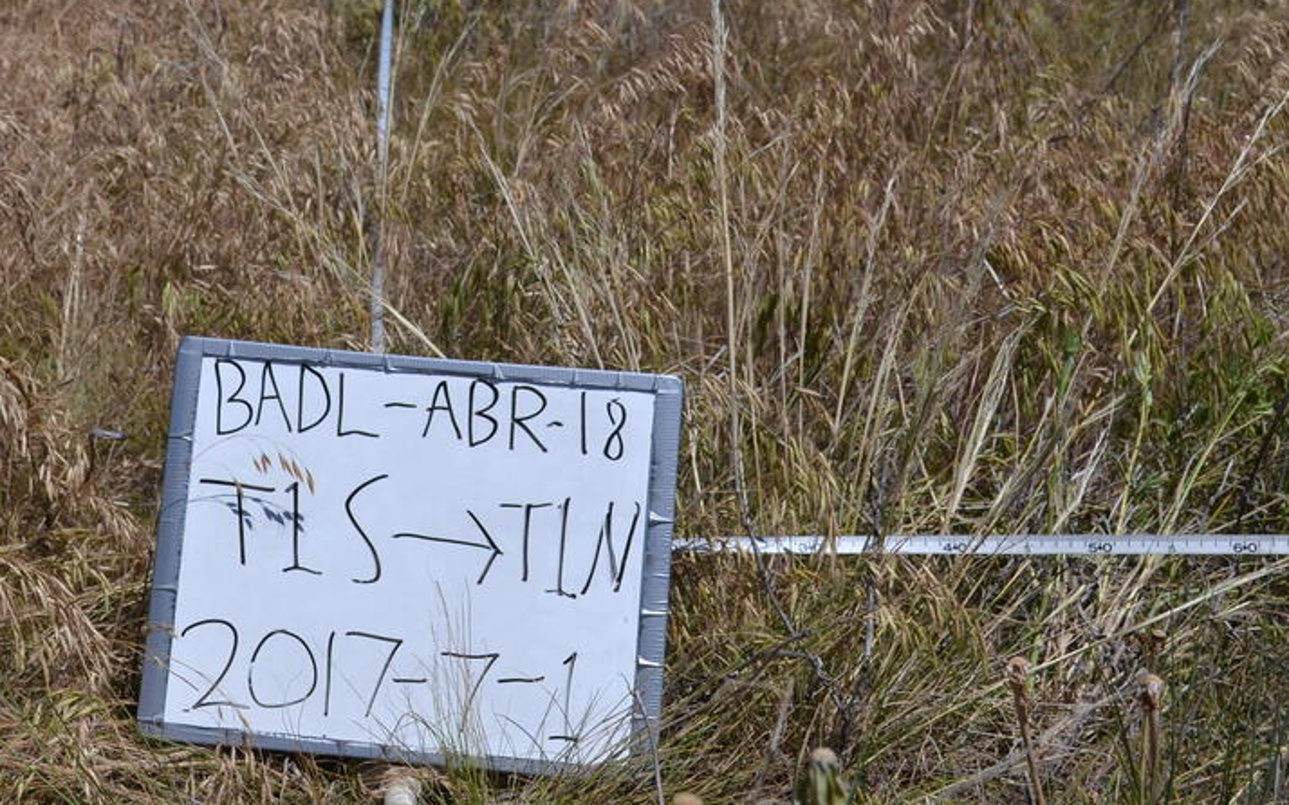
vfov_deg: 15.5
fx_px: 2914
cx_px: 410
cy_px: 59
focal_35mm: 83
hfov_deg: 24.8
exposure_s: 1/200
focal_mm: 29
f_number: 7.1
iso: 100
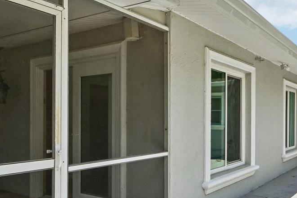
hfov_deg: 53.7
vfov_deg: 38.6
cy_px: 123
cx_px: 216
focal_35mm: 34
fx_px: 280
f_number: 8
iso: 400
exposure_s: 1/1000
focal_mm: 14
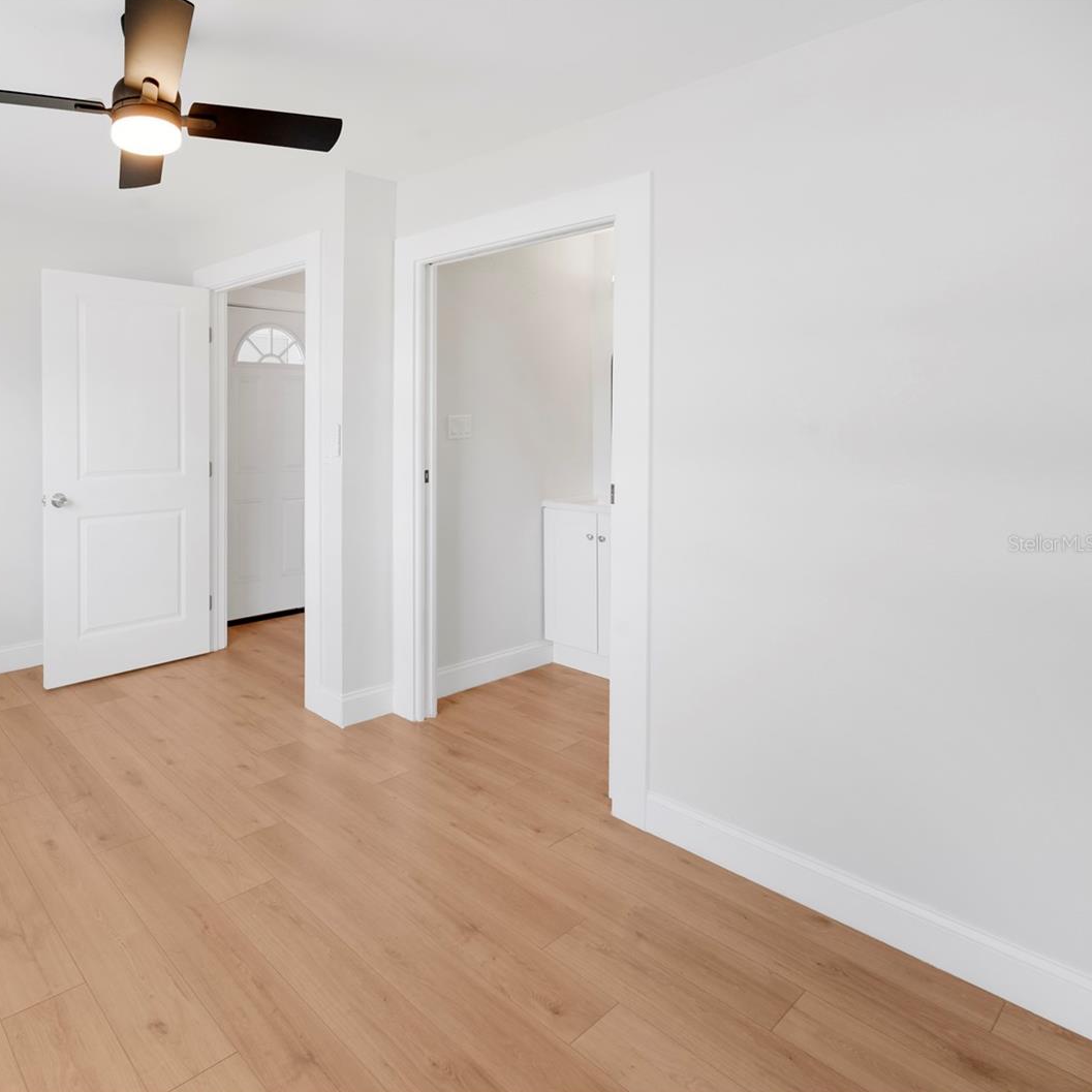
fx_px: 642
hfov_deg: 74.9
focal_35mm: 18
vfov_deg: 80.7
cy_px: 543
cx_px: 274
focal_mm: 14
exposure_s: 1/30
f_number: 8
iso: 400
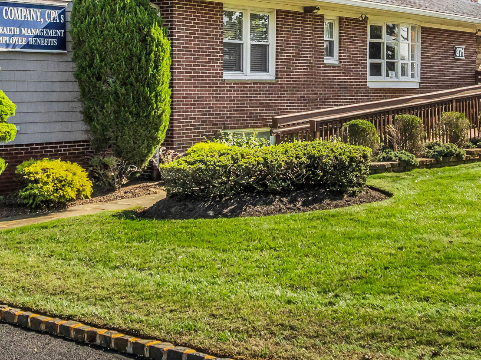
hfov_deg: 29.6
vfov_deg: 22.4
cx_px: 320
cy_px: 94
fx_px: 902
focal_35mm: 65
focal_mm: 12.29
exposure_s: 1/3200
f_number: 2.8
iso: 210
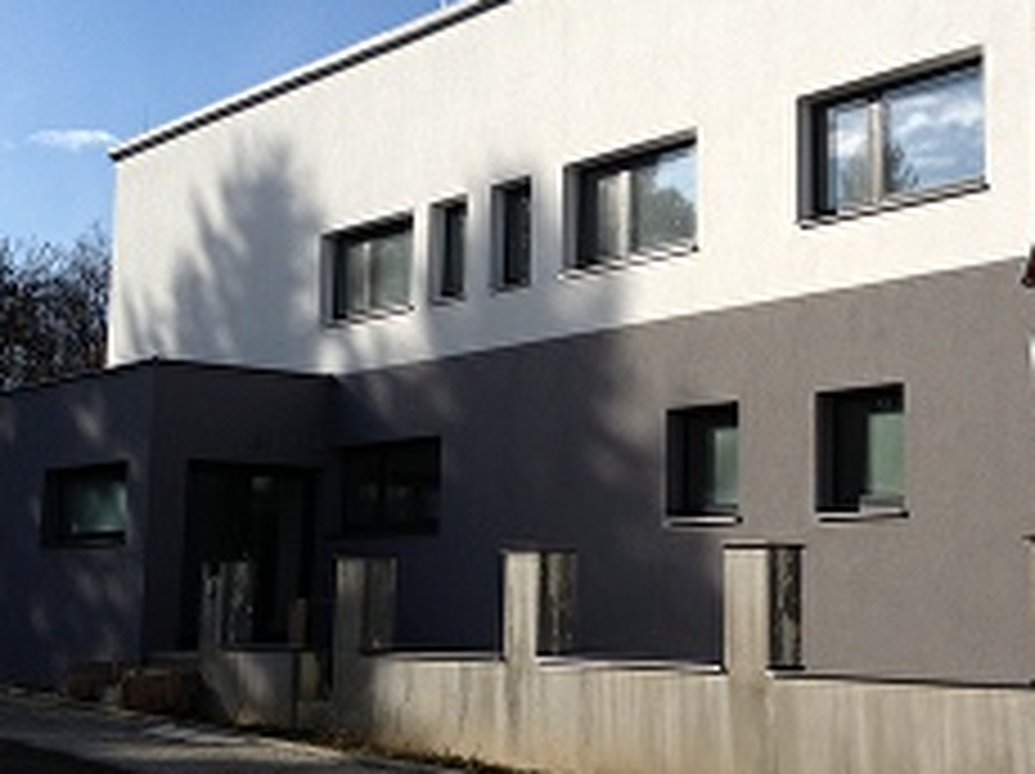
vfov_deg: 24.0
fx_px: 1822
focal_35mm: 61
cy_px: 364
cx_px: 720
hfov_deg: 31.4
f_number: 2.4
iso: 50
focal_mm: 4.28
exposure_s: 1/1842
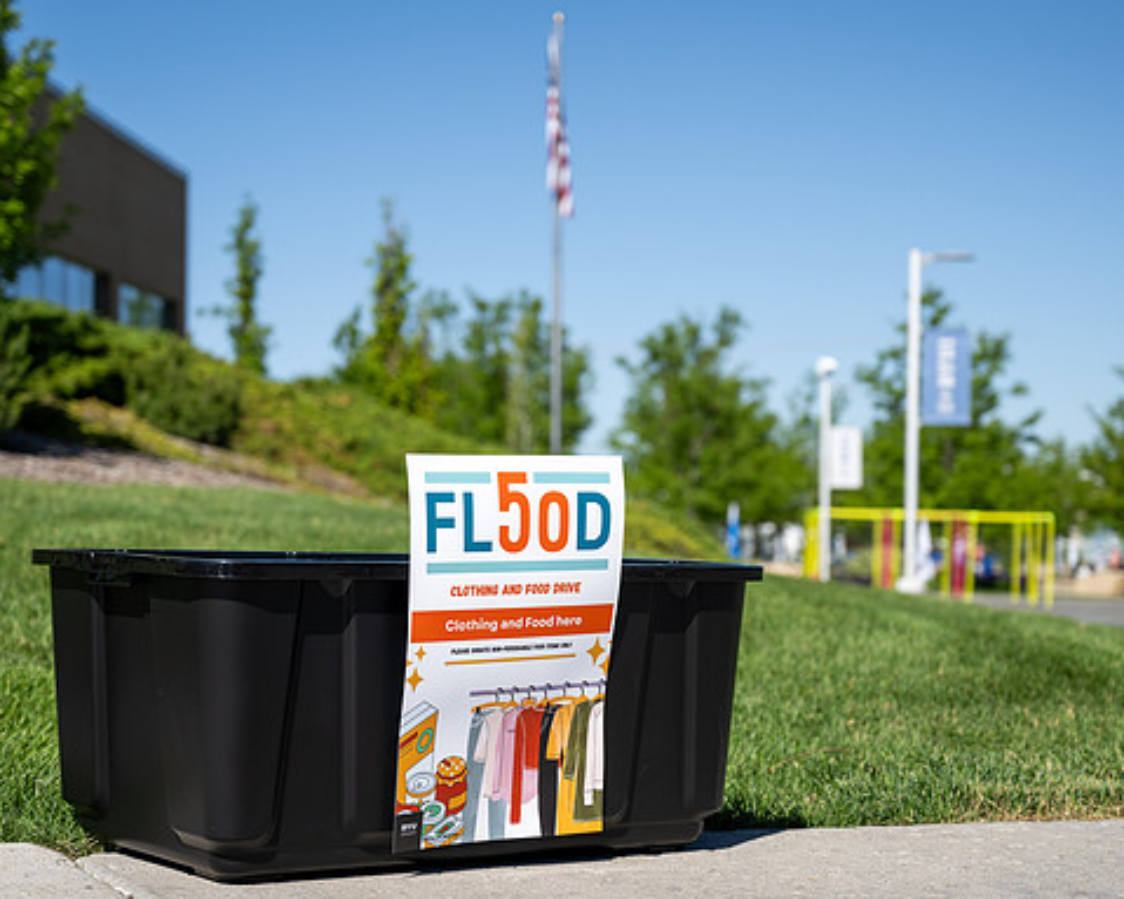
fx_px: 2262
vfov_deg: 22.5
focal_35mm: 68
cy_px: 446
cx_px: 582
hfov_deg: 27.9
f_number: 4
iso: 100
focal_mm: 59
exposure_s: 1/1250
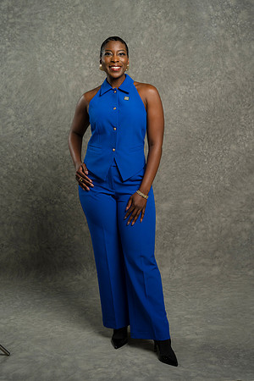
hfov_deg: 24.6
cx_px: 127
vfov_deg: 36.2
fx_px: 582
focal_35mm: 55
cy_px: 190
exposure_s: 1/160
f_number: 4
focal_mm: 55
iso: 125
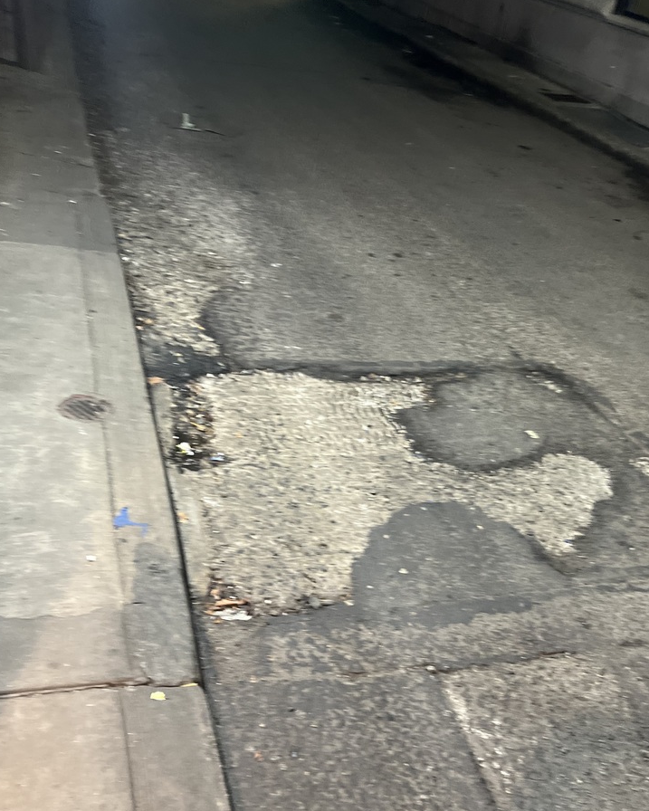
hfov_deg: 43.3
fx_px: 816
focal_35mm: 34
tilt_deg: -33.9
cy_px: 532
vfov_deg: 52.0
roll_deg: -7.2
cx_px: 367
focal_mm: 5.7
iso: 400
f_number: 1.5
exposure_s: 1/40
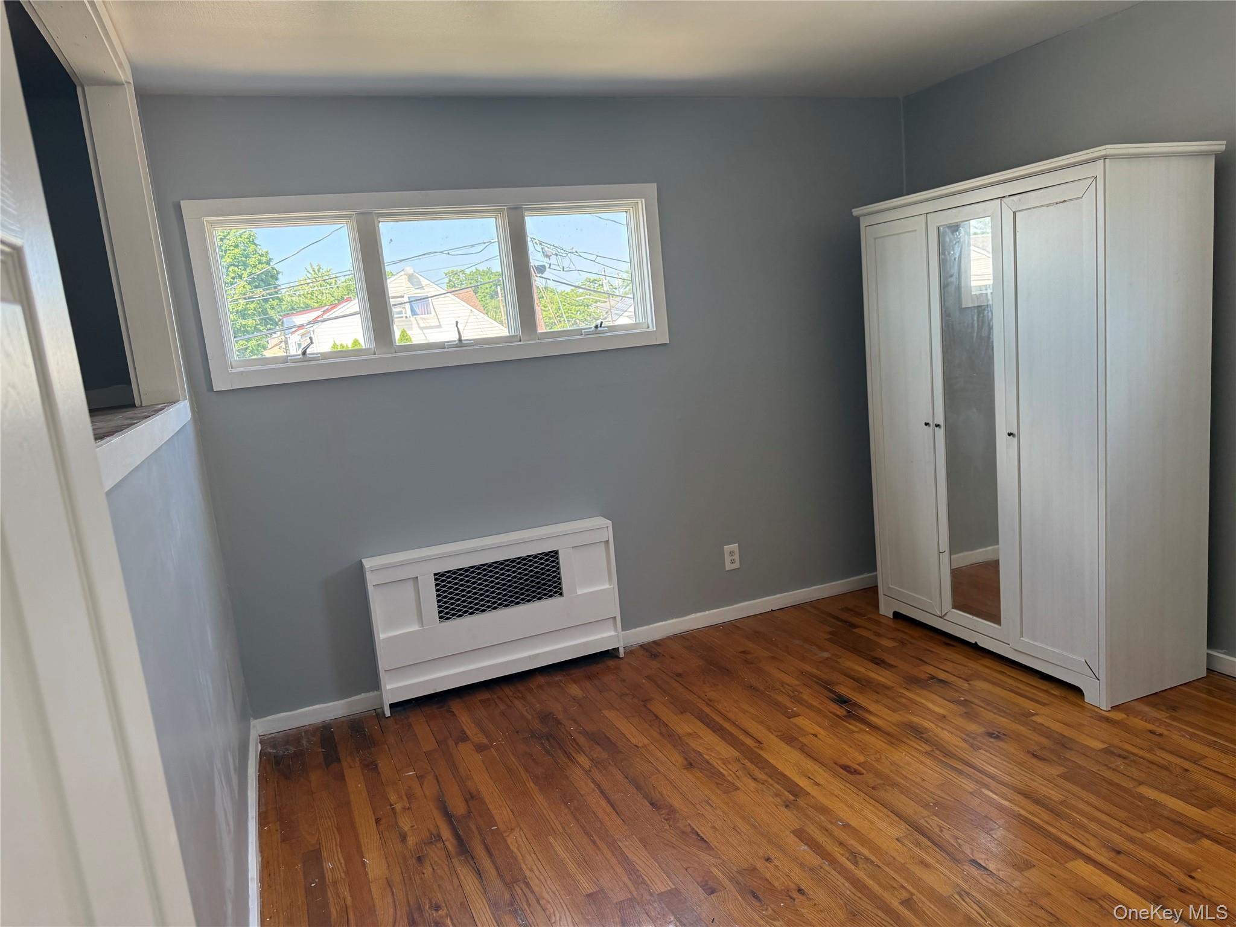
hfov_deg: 71.6
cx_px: 618
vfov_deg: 56.8
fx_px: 857
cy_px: 464
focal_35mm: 24
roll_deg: +5.8
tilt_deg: -8.4
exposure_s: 1/233
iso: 160
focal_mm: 6.76
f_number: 1.78
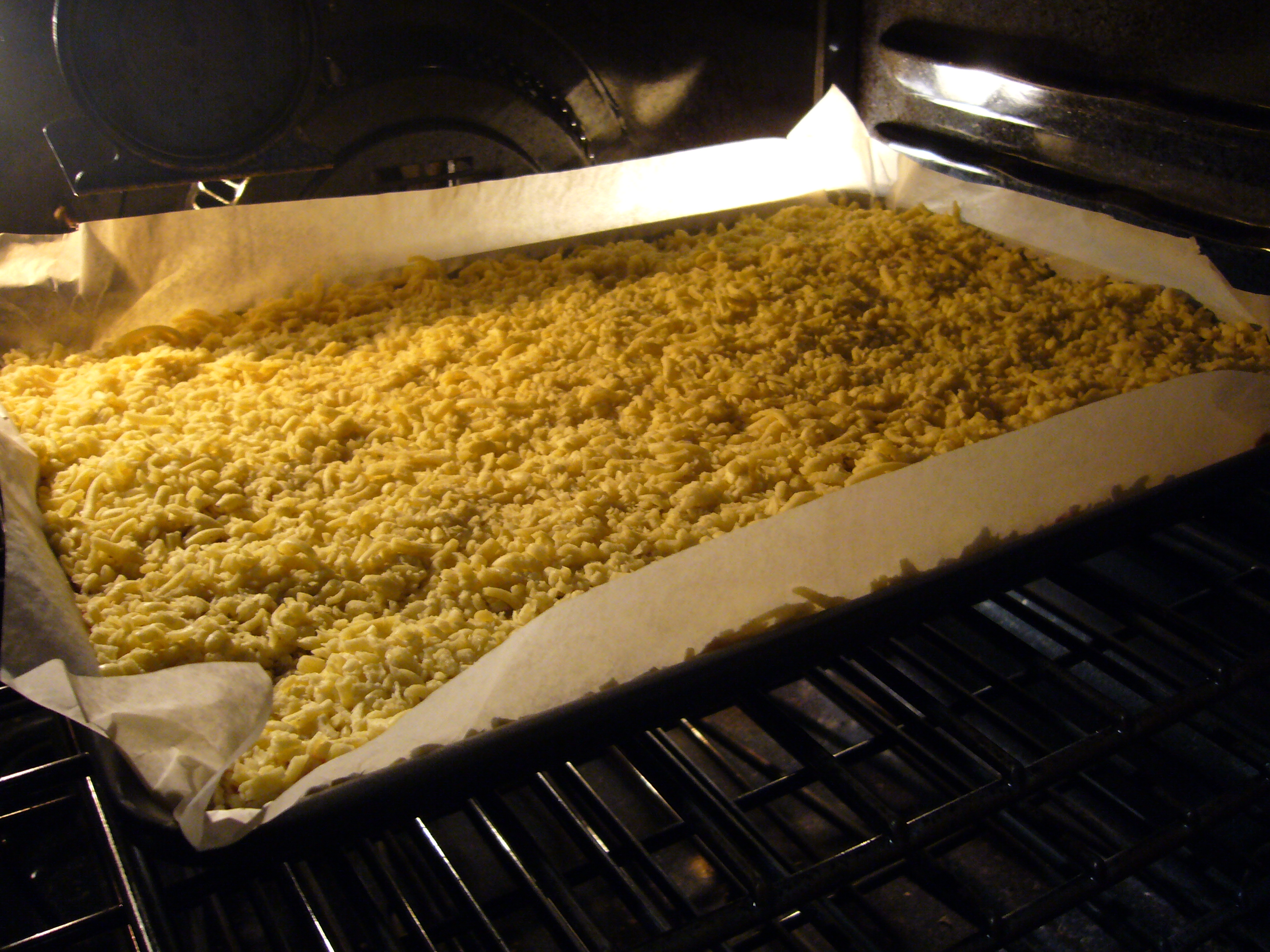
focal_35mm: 35
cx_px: 635
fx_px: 1284
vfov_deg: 40.7
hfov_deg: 52.6
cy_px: 476
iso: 200
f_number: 2.8
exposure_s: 1/8
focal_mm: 5.8
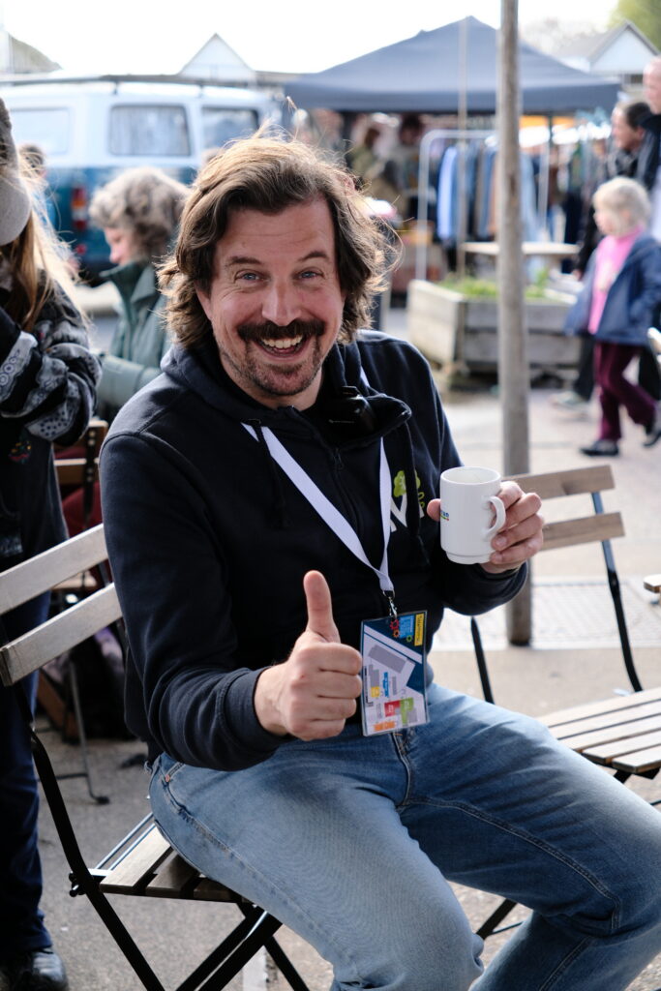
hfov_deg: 23.4
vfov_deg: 34.5
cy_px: 496
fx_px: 1597
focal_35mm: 58
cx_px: 330
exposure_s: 1/1000
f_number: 2.8
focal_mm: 38.6
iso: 800
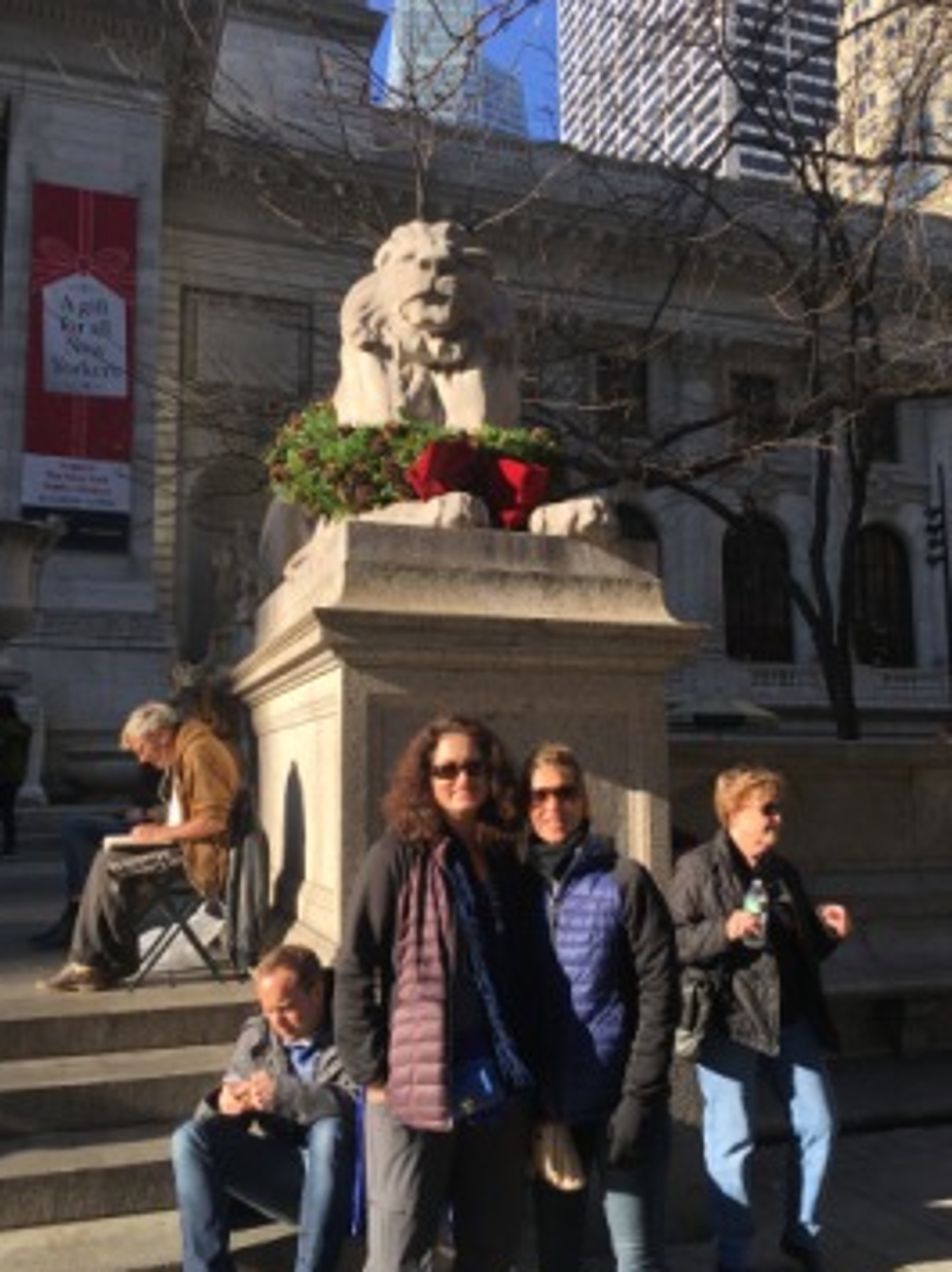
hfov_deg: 46.7
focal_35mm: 30
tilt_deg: +7.9
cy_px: 647
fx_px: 1101
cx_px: 467
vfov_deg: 60.0
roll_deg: +1.3
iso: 25
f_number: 2.2
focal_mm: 4.15
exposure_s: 1/938
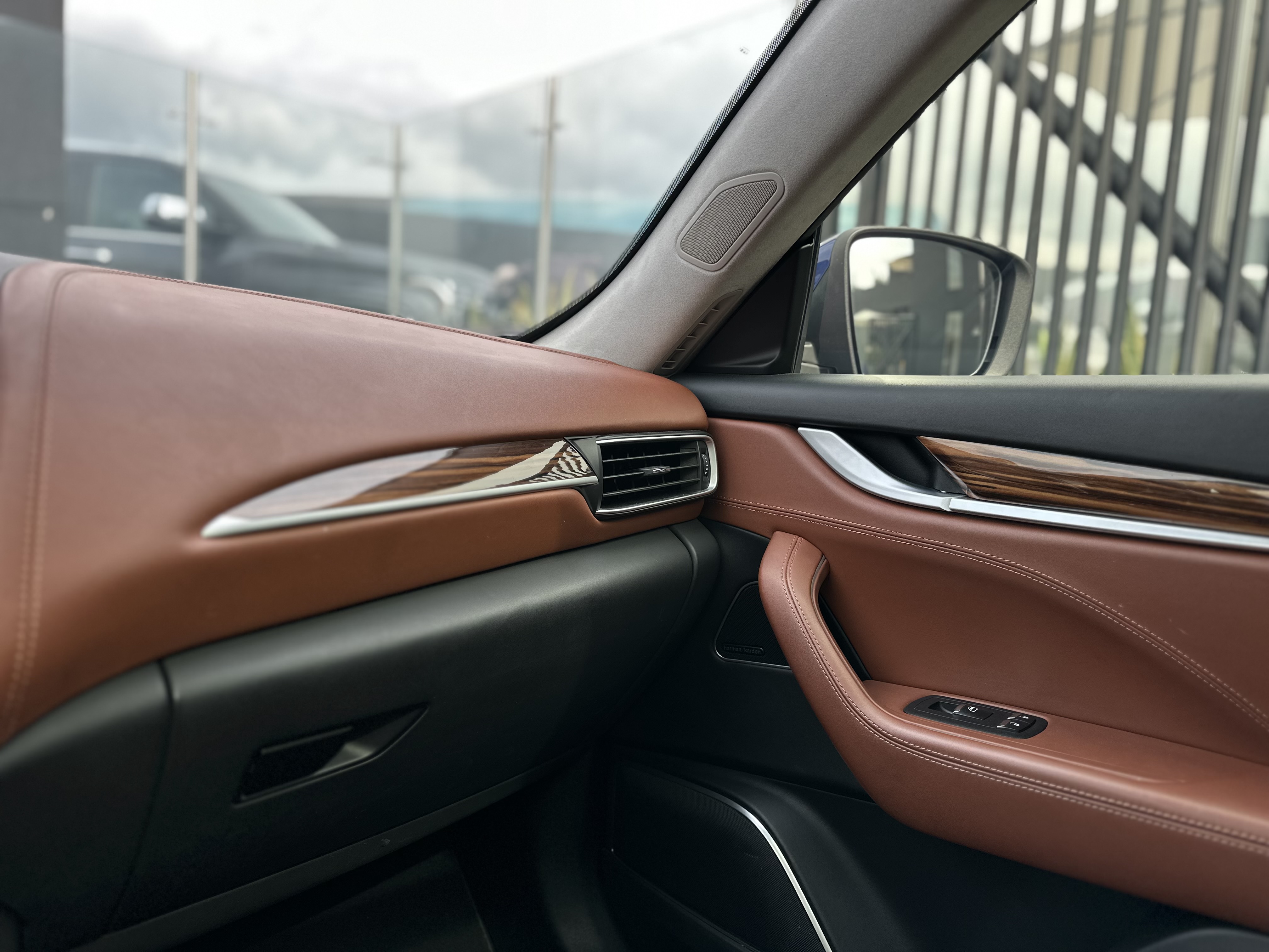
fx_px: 880
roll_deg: -4.6
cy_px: 476
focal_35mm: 24
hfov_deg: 71.6
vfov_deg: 56.8
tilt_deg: -5.2
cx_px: 634
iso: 80
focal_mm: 6.86
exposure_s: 1/157
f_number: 1.78
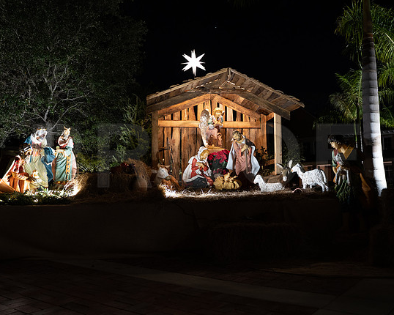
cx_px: 213
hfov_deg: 54.2
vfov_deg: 44.5
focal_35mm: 33
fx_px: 385
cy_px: 158
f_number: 3.2
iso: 1600
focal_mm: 28
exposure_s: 1/30
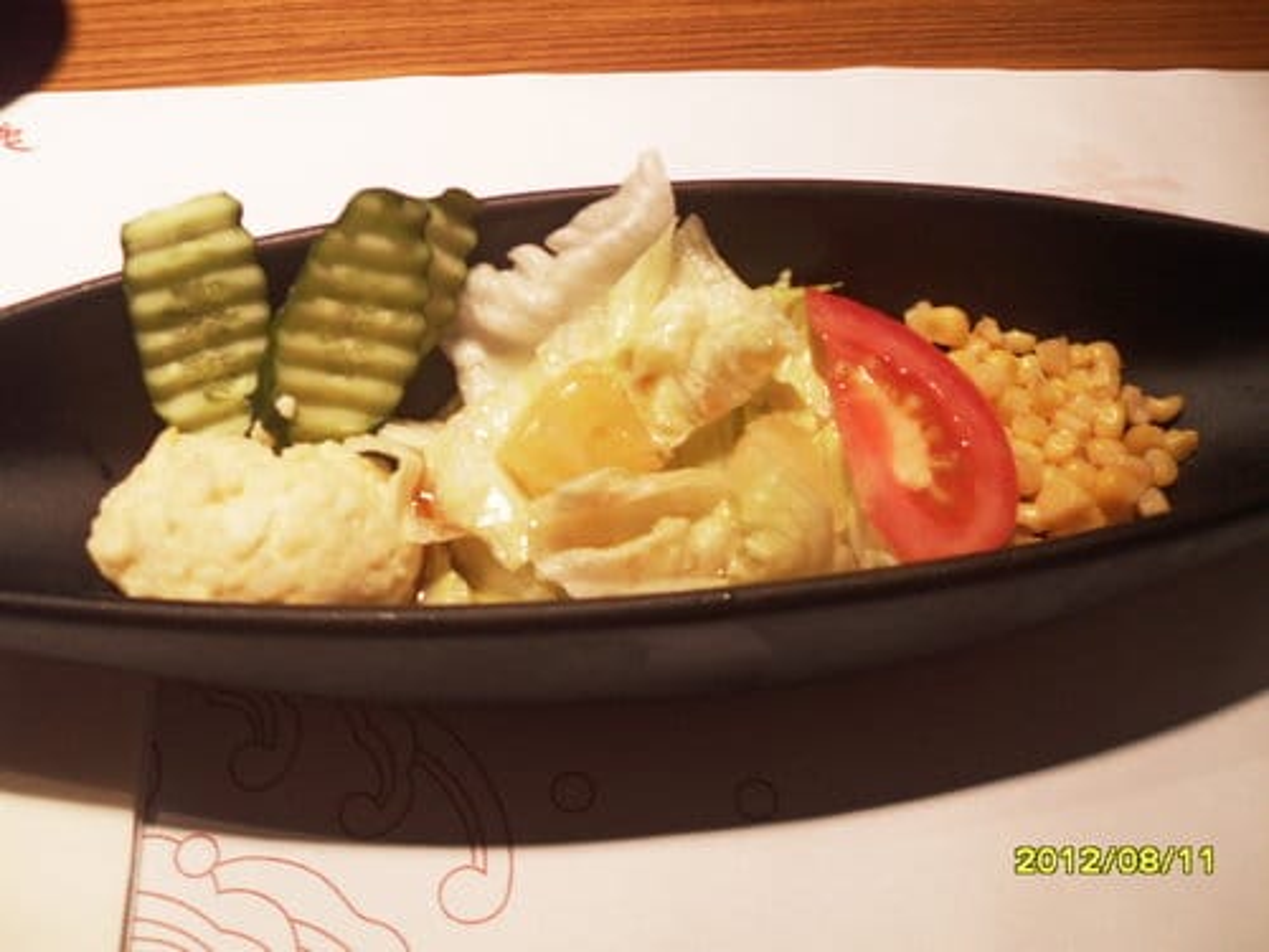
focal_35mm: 35
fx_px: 1283
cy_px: 476
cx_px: 634
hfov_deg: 52.6
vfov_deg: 40.7
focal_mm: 6.2
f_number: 2.8
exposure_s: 1/30
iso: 100
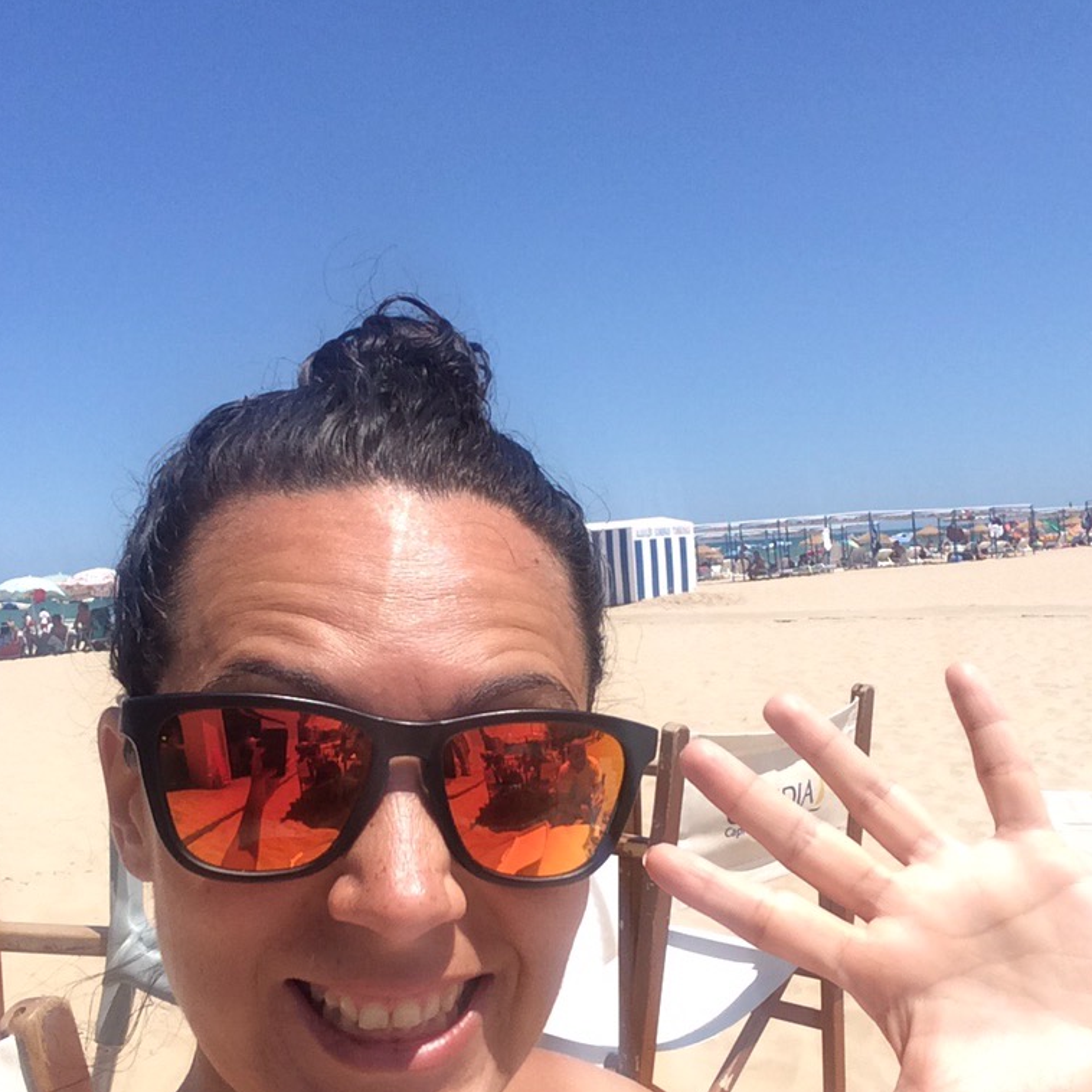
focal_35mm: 37
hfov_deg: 44.9
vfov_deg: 44.5
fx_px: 1321
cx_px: 545
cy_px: 697
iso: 50
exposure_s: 1/1686
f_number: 2.4
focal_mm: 2.15
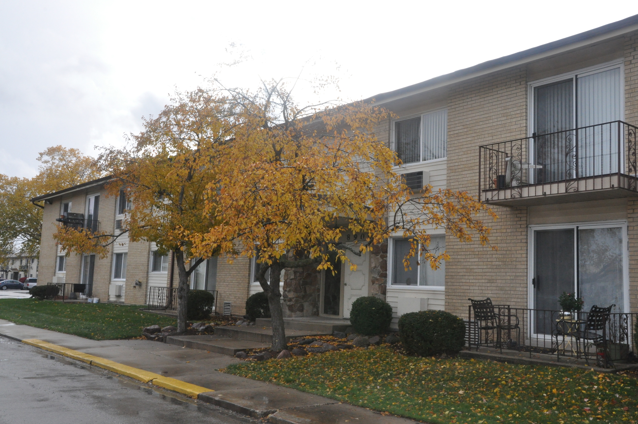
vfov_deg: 36.8
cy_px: 212
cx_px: 319
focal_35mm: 36
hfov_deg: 53.2
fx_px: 637
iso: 1250
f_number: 18
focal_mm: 24
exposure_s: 1/200
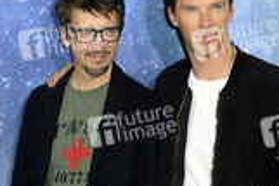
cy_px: 83
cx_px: 85
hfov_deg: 12.7
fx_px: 1254
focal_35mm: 162
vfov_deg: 8.5
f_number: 6.3
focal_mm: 58
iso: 500
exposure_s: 1/200
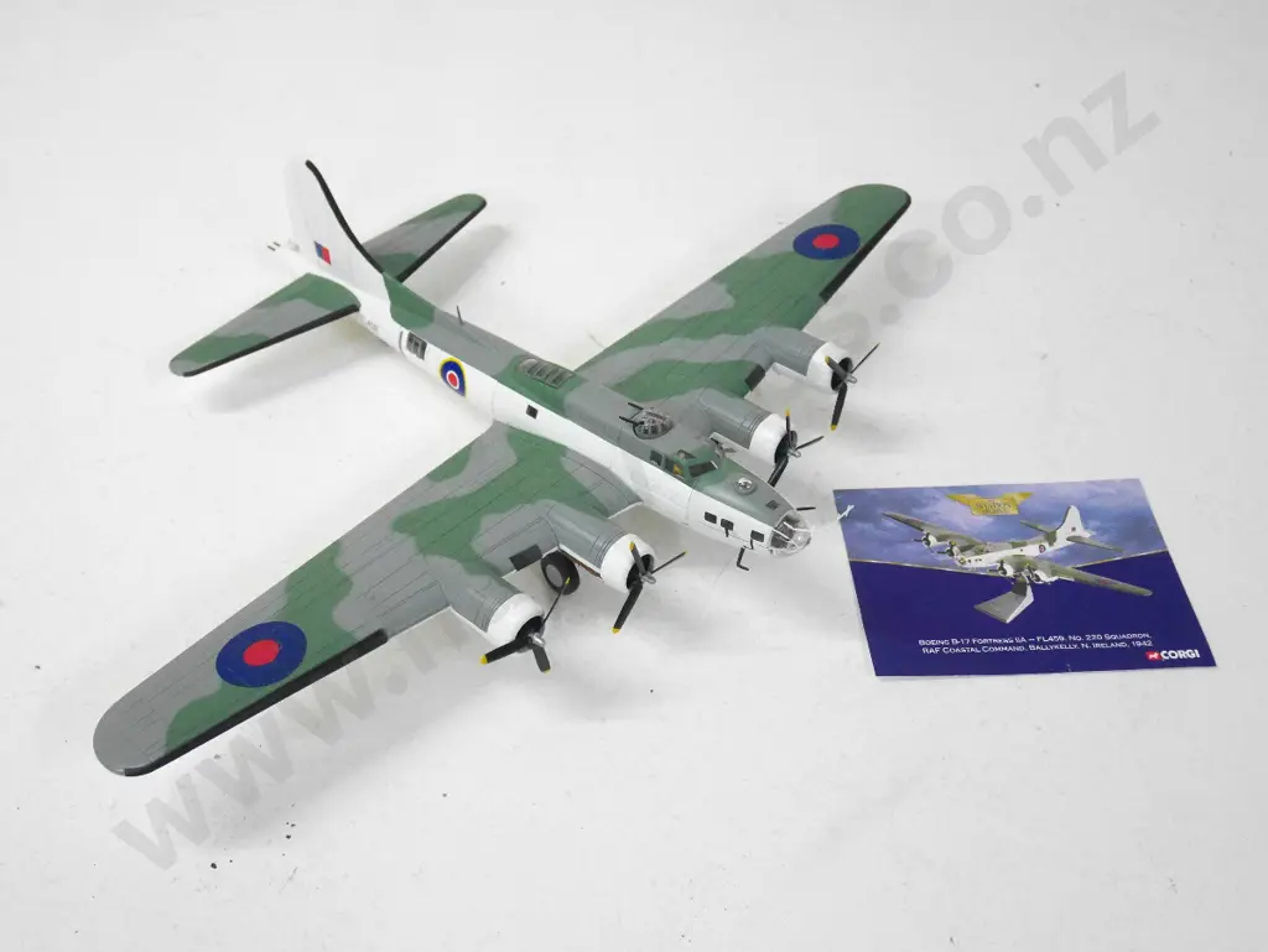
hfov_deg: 51.3
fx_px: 1319
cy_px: 476
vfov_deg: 39.7
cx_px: 634
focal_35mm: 36
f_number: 4.2
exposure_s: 1/500
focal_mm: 18
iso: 3200
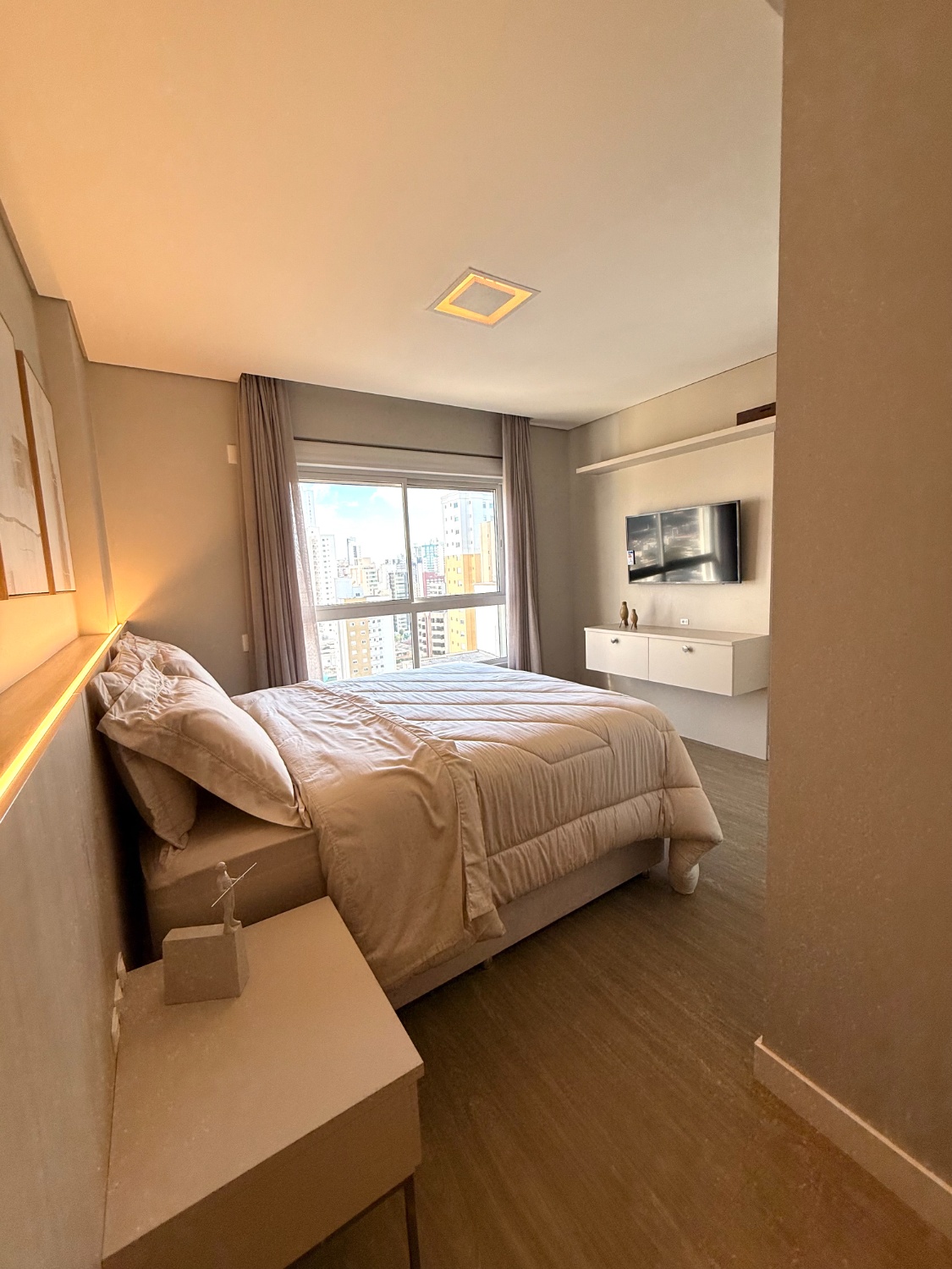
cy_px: 634
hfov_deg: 85.7
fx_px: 513
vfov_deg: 102.1
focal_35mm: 14
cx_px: 476
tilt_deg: -6.5
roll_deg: +1.7
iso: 64
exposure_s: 1/125
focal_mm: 2.22
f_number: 2.2
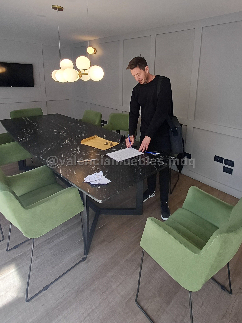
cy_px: 162
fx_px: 149
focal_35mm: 16
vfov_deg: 94.5
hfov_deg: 78.1
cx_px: 121
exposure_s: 1/50
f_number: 2.2
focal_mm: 1.64
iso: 50
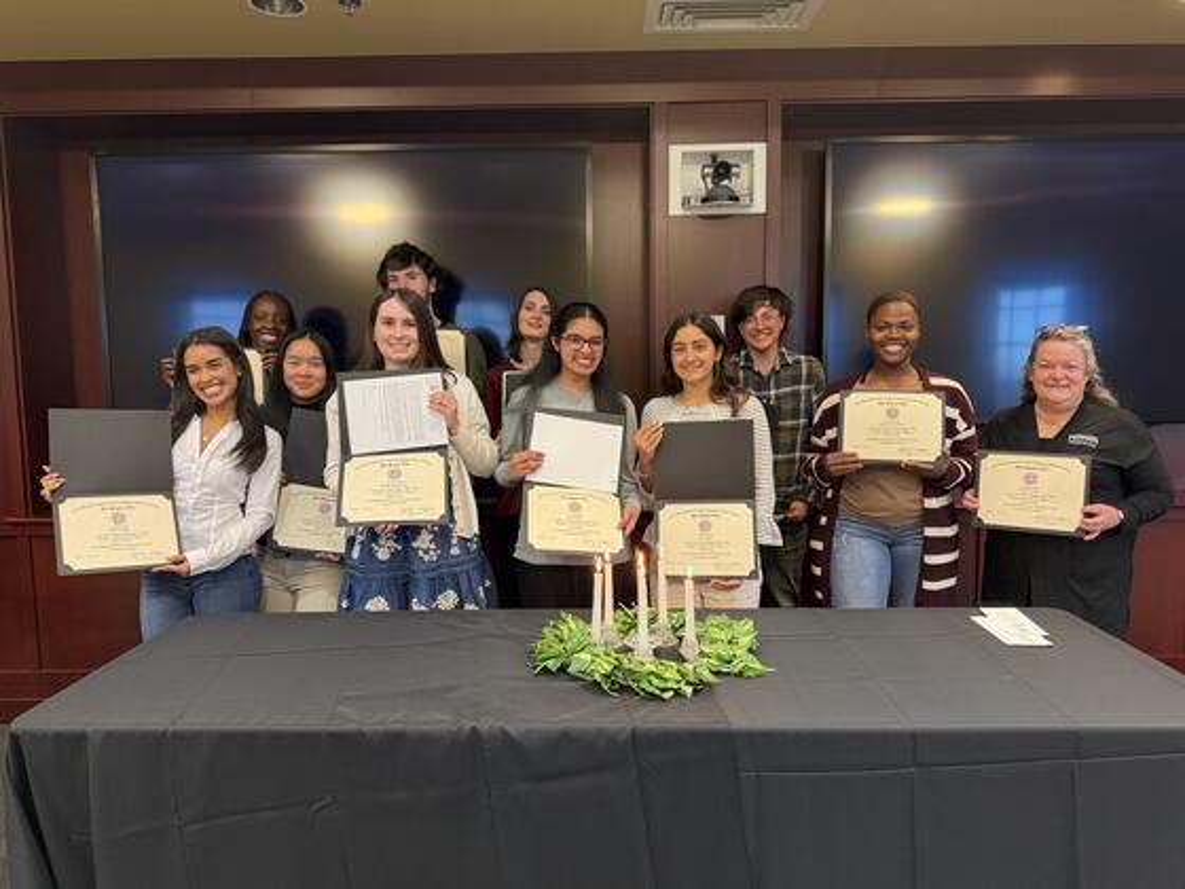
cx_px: 592
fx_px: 822
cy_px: 444
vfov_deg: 56.8
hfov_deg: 71.6
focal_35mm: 24
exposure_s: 1/60
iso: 500
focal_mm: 6.76
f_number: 1.78
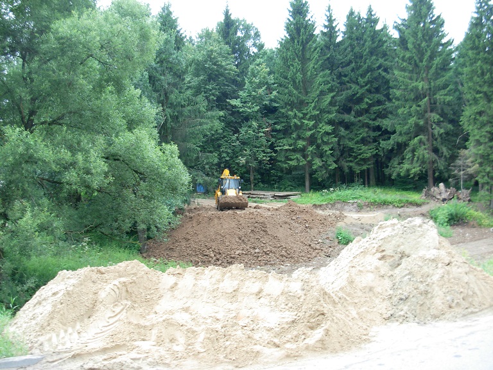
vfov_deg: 37.7
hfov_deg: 49.0
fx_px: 541
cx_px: 246
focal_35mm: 38
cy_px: 185
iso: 79
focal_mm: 6.3
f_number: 2.9
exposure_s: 1/29.3
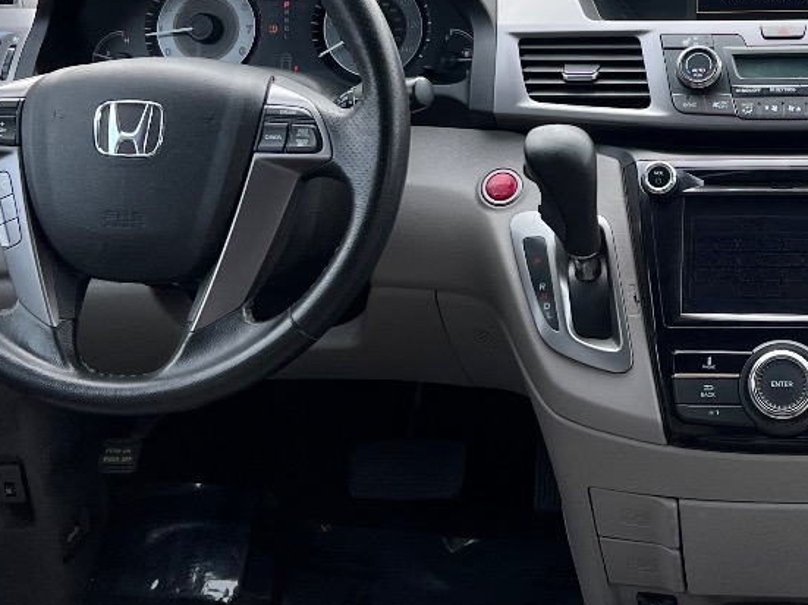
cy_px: 116
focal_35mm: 68
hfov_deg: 27.6
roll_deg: +3.2
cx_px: 708
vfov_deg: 21.3
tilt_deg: -20.3
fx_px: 1587
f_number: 1.5
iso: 50
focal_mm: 5.7
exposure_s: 1/431
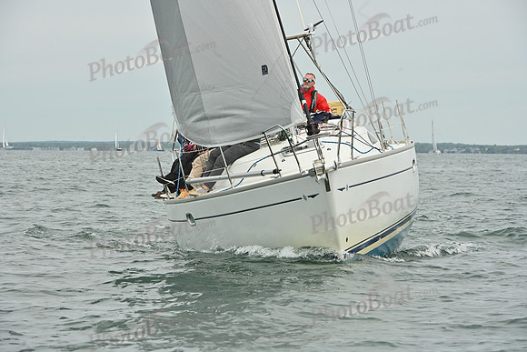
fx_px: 2343
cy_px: 176
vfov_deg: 8.6
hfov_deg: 12.8
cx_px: 264
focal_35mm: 160
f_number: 10
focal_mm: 160
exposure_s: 1/1000
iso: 320
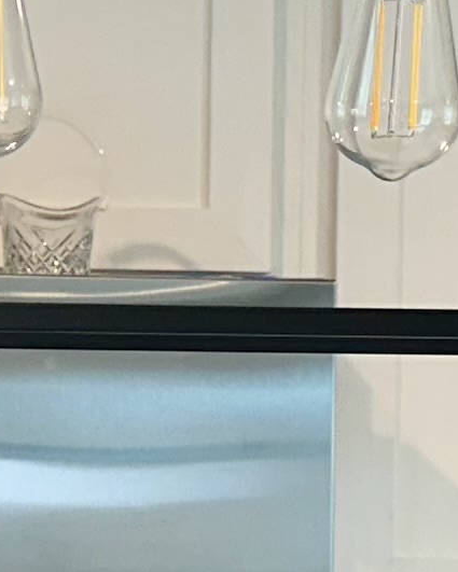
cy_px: 385
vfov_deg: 10.8
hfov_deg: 8.7
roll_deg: -0.6
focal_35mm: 178
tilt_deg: +1.9
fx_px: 3015
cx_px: 56
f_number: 1.78
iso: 160
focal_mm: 6.86
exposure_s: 1/120
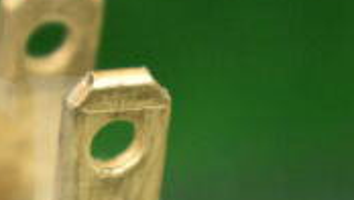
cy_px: 238
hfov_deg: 7.0
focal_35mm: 304
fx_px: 2853
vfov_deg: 4.0
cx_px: -100
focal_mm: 55
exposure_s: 1/100
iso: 6400
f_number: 5.6
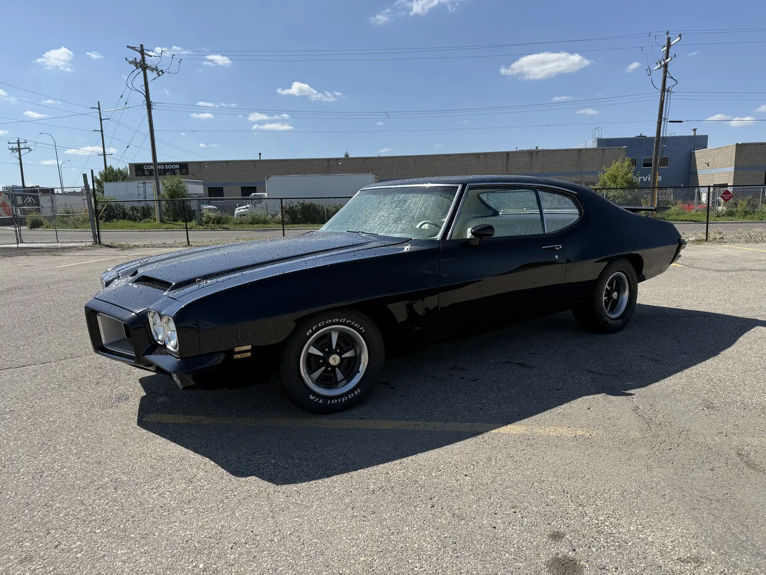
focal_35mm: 24
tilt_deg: -9.9
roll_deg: +1.0
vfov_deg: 56.8
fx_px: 531
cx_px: 383
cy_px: 288
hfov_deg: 71.6
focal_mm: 6.76
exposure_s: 1/4673
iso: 80
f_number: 1.78
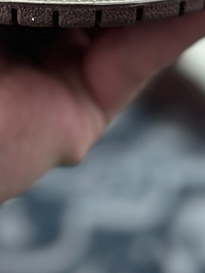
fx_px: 1603
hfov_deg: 7.3
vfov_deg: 9.4
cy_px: -165
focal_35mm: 203
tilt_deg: -55.2
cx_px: 73
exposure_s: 1/564
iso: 80
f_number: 1.78
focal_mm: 6.86
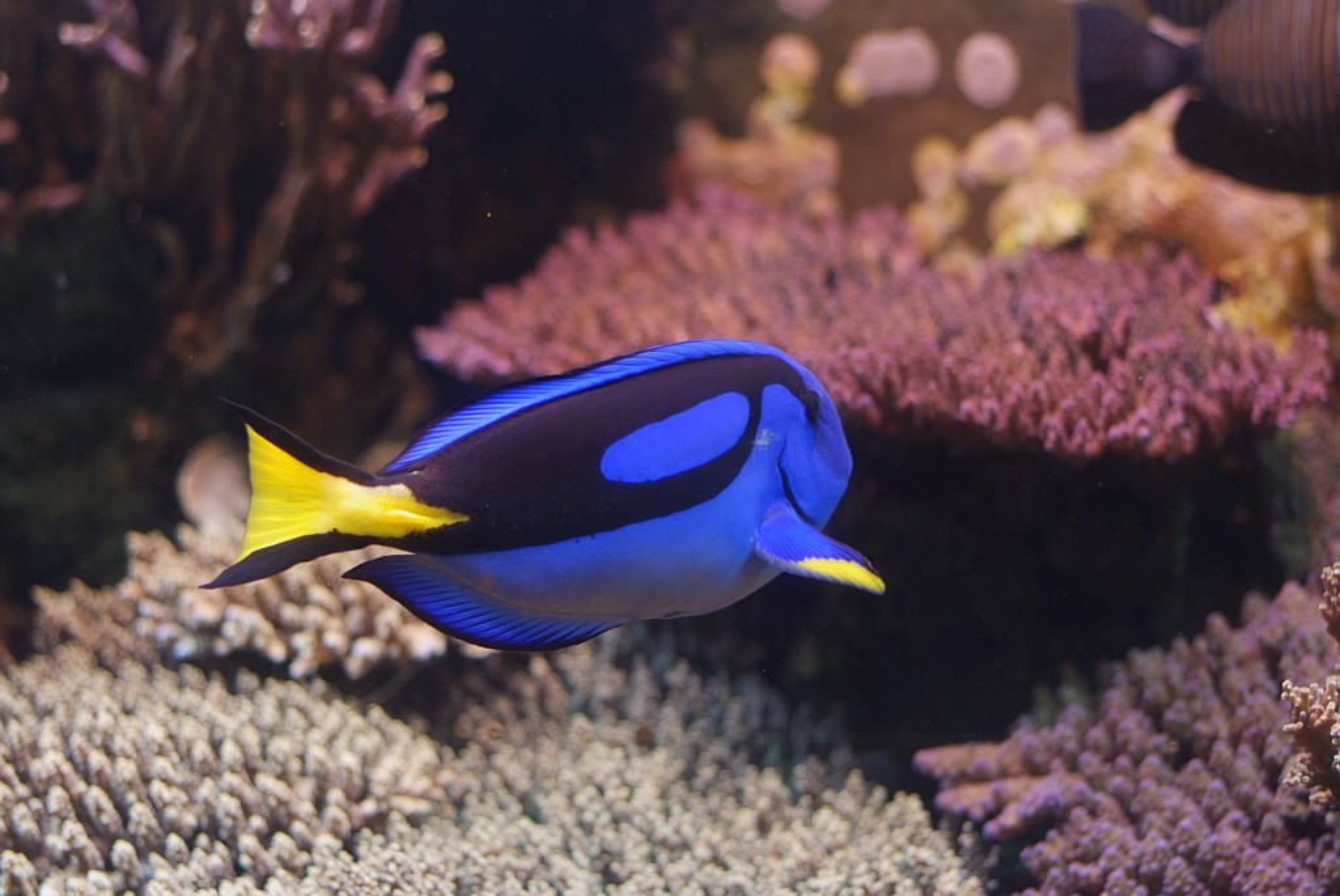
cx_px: 670
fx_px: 2794
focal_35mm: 75
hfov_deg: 27.0
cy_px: 448
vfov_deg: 18.2
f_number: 2.5
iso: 800
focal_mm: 50
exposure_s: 1/400
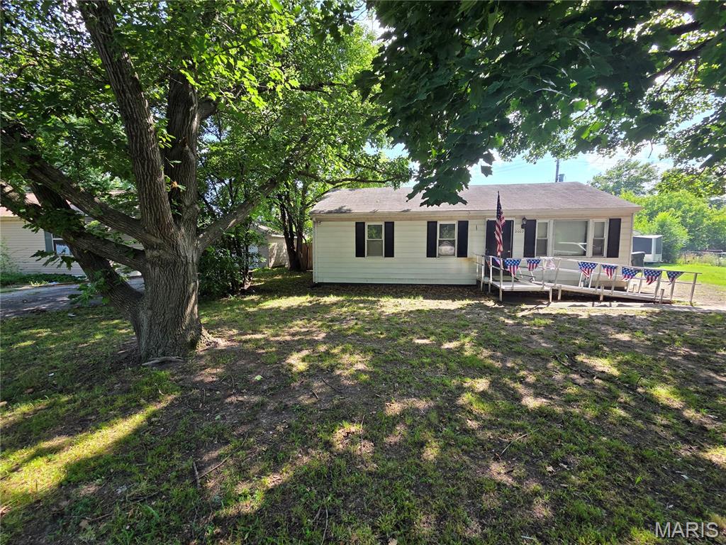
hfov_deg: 106.2
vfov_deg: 89.9
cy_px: 272
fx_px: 273
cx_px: 363
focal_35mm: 13
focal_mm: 2.2
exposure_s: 1/322
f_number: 2.2
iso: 50
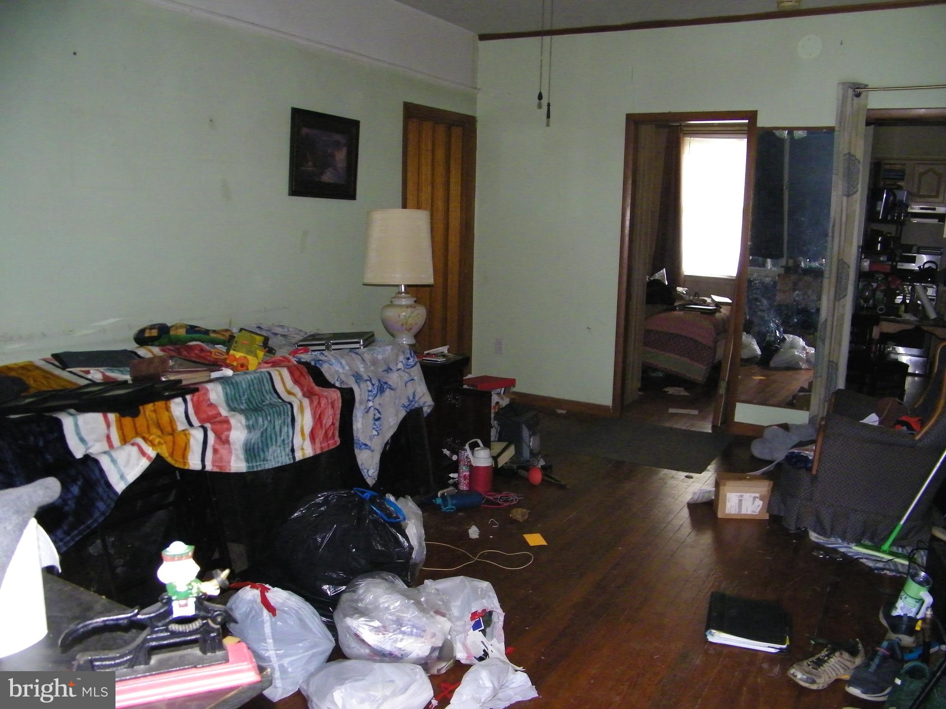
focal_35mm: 28
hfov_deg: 63.4
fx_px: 765
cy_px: 354
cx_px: 473
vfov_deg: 49.7
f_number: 3.5
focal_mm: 5
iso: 400
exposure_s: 1/30
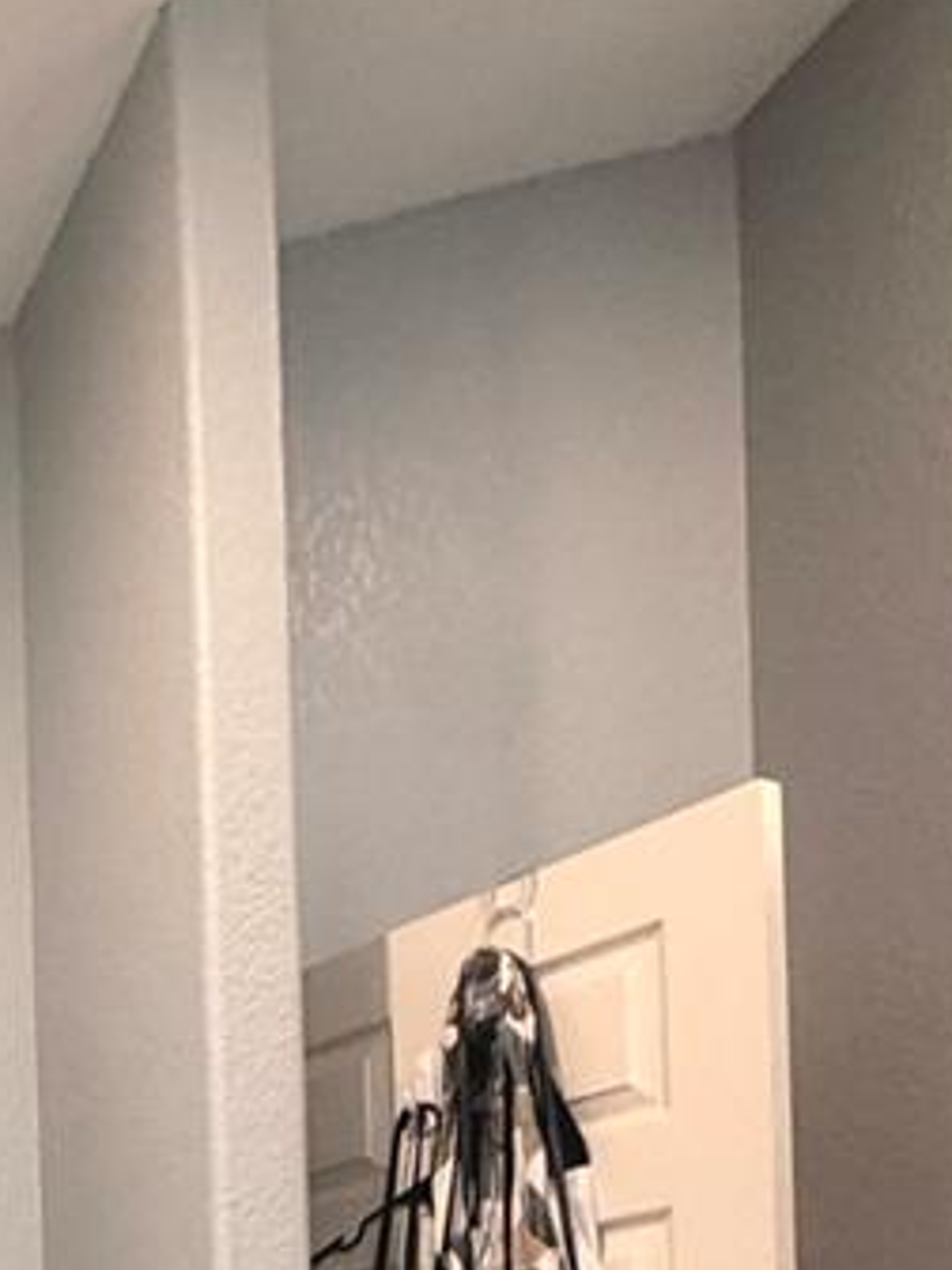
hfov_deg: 23.1
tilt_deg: +1.3
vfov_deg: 31.1
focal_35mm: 50
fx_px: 1833
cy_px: 1580
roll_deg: +1.4
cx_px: -499
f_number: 2.2
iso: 320
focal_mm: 2.22
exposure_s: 1/60
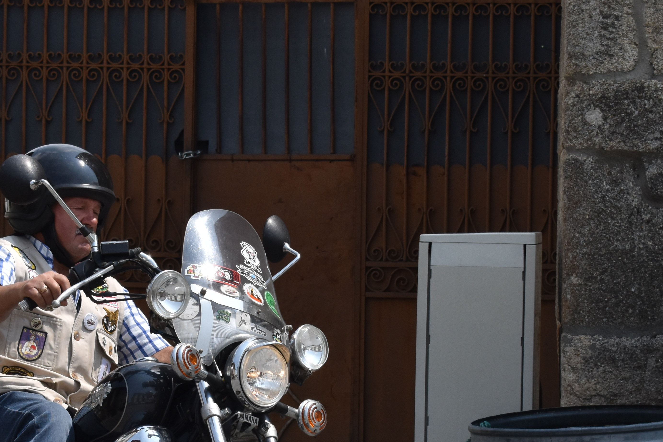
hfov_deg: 11.5
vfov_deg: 7.7
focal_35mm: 179
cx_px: 266
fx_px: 3298
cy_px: 371
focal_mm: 55
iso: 400
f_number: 7.1
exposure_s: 1/2000
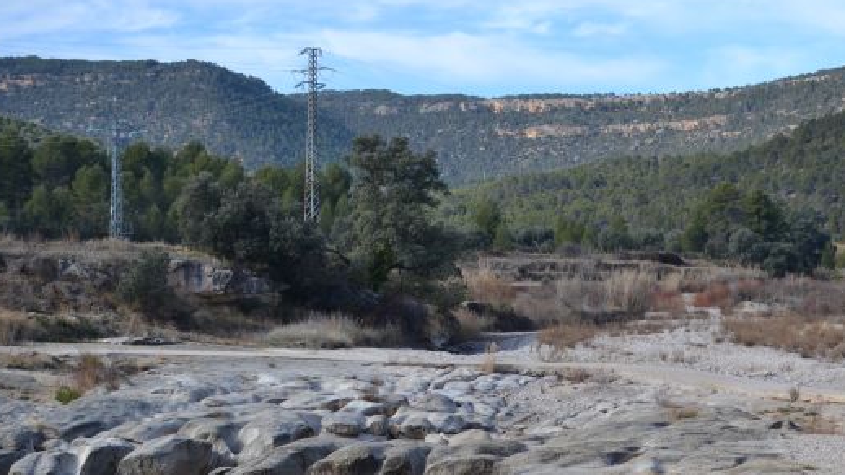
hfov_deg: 24.9
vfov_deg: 14.2
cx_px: 581
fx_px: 1900
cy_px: 336
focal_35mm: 85
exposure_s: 1/1250
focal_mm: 35
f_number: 3.2
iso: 100
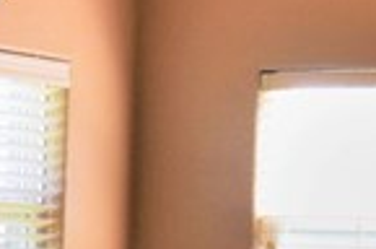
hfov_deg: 5.7
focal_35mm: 360
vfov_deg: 3.8
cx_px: -109
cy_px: 507
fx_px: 3752
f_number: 8
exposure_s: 1/50
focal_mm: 32
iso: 400
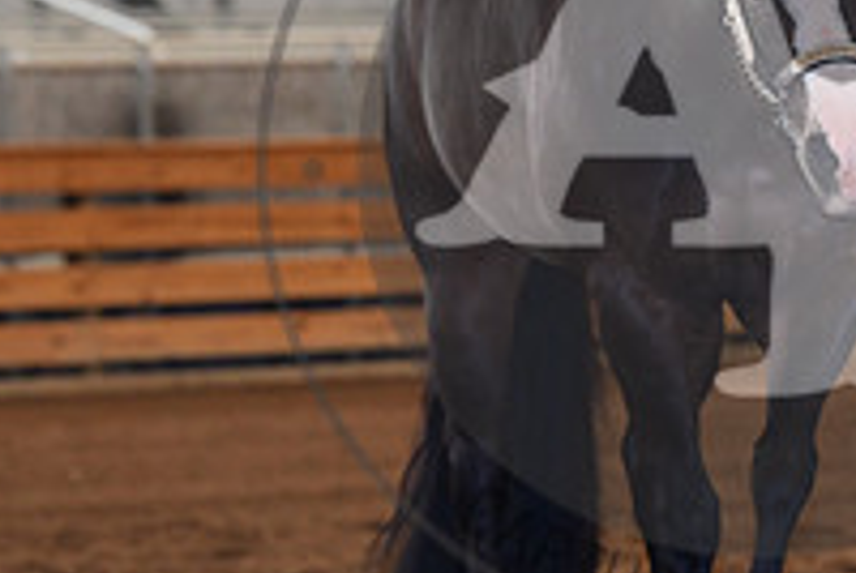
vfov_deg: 3.0
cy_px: 169
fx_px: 11025
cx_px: 762
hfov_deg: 4.4
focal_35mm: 463
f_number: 5.6
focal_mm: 160
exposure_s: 1/250
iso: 4000
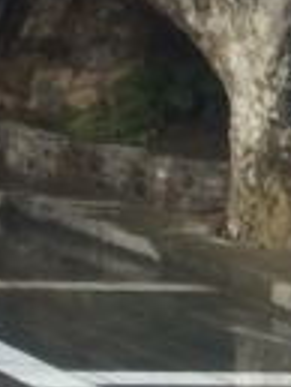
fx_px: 2081
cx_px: -300
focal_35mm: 186
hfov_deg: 7.6
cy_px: -471
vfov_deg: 9.7
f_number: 2.2
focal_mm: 4.12
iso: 40
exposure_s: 1/40
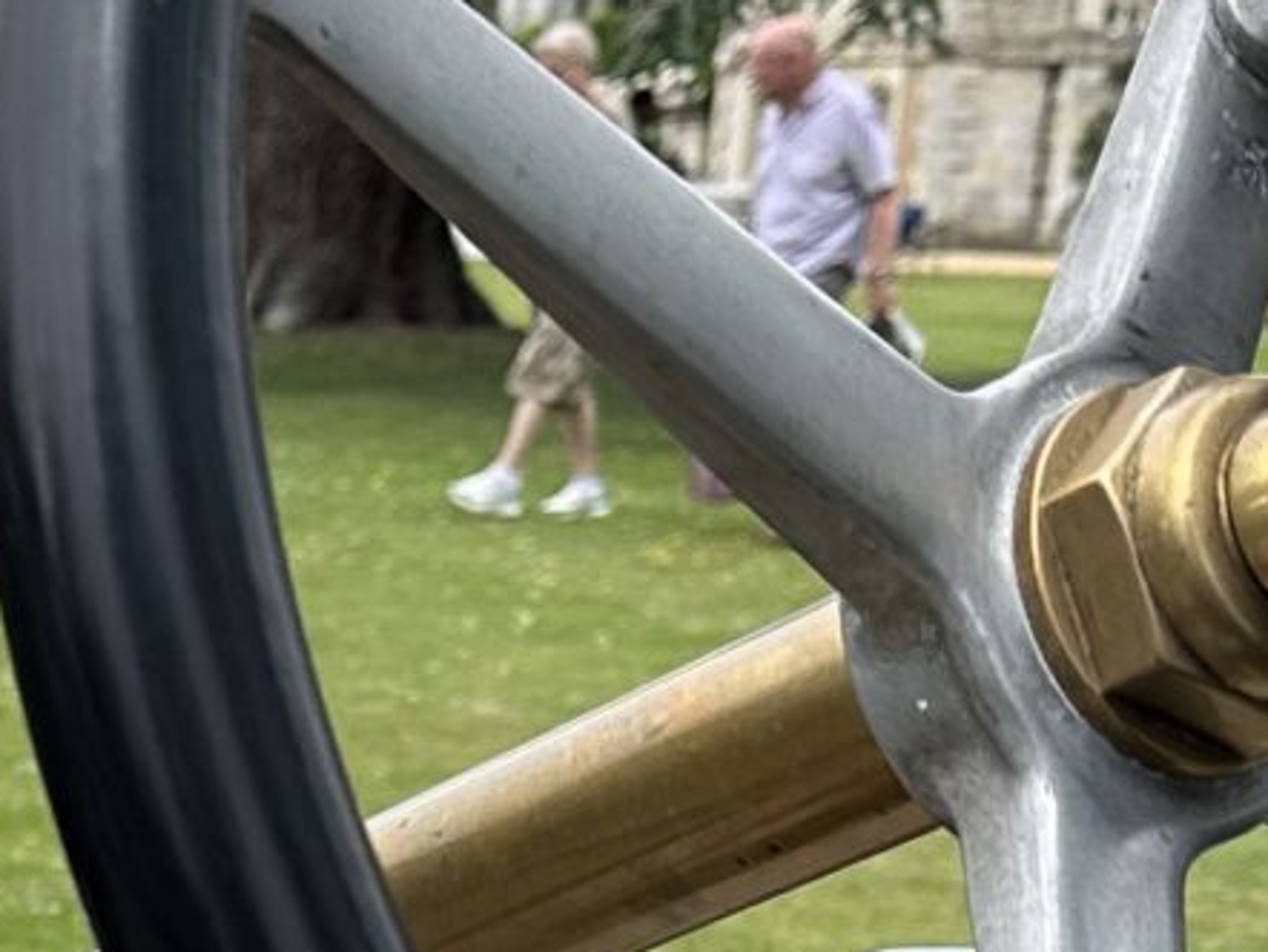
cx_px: -1099
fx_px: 5094
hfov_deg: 12.7
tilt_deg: -16.5
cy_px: 1706
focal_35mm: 139
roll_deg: -0.9
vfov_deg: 10.1
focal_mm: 6.86
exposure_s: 1/1880
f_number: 1.78
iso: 80
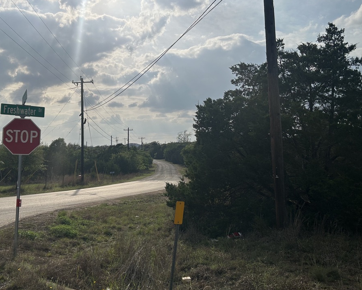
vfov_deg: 36.4
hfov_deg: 44.7
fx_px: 439
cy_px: 124
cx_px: 159
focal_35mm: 41
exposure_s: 1/16393
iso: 50
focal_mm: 5.7
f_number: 1.5
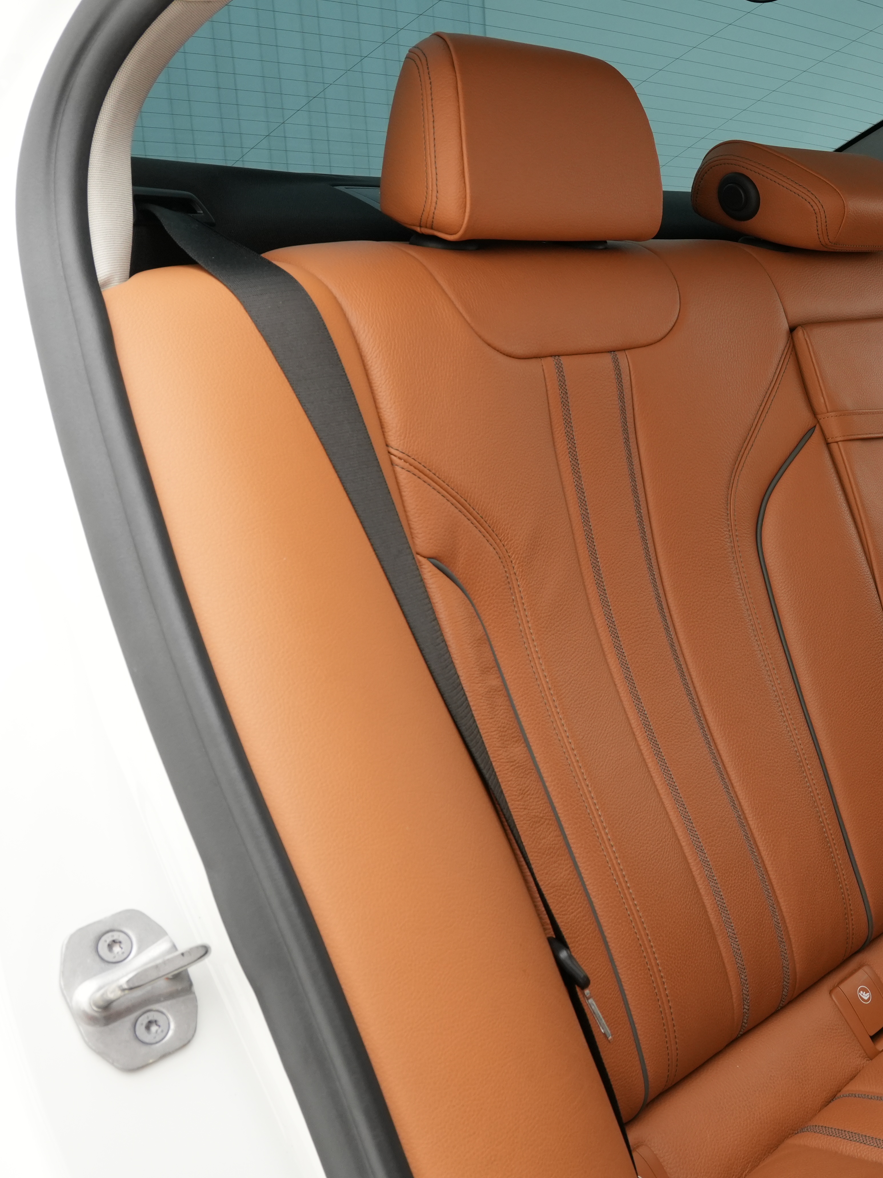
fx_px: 1327
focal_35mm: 39
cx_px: 866
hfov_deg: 33.9
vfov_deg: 47.9
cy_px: 589
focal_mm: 18
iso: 640
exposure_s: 1/30
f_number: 7.1
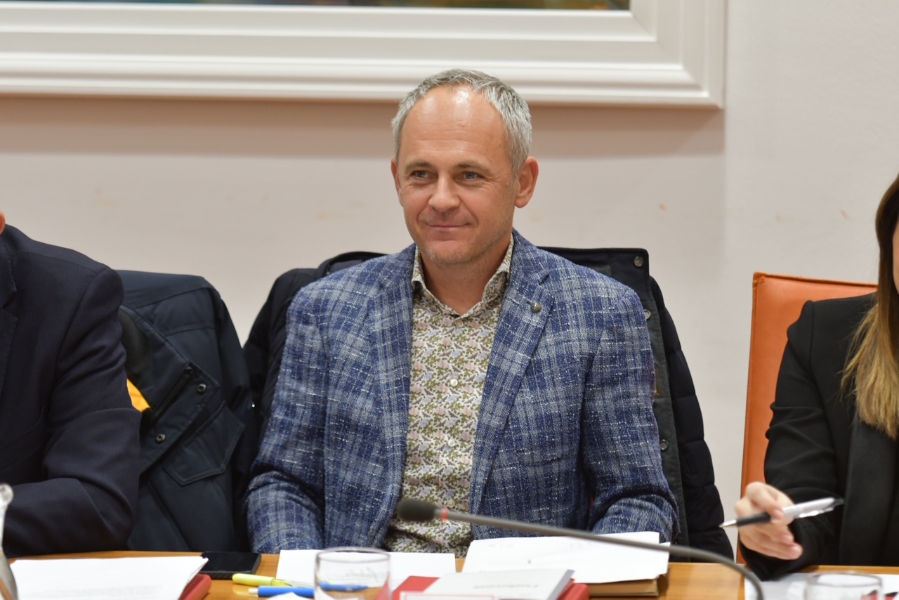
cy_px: 300
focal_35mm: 138
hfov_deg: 14.9
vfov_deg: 9.9
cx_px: 450
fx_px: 3447
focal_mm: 92
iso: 1400
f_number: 2.8
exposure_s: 1/250
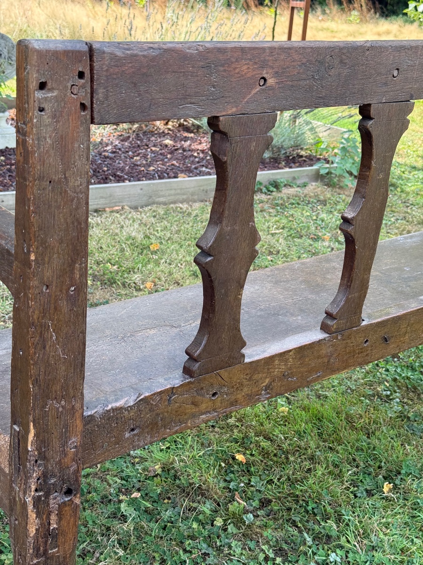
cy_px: 282
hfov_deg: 30.3
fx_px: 782
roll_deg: -3.3
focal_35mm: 48
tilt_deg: -19.4
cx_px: 212
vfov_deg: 39.7
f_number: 1.78
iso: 80
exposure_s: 1/364
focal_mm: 6.76
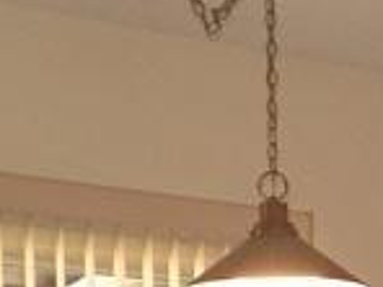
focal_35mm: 209
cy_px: 721
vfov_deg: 6.7
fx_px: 2312
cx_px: 1001
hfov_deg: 8.4
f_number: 2.8
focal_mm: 5.5
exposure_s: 1/50
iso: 125
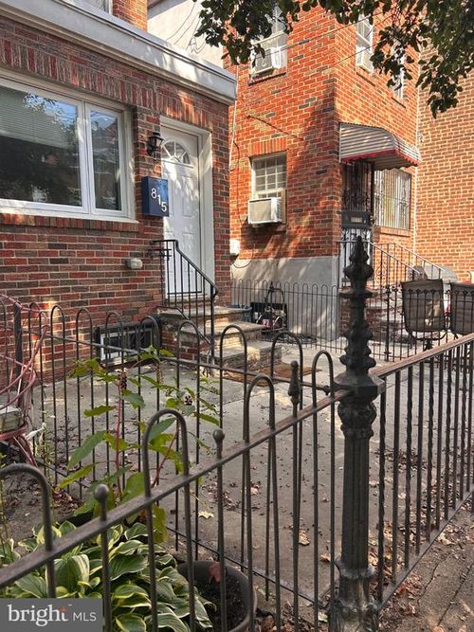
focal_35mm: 26
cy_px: 316
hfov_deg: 53.0
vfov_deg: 67.3
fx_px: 475
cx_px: 237
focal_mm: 5.7
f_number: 1.5
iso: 50
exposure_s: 1/397
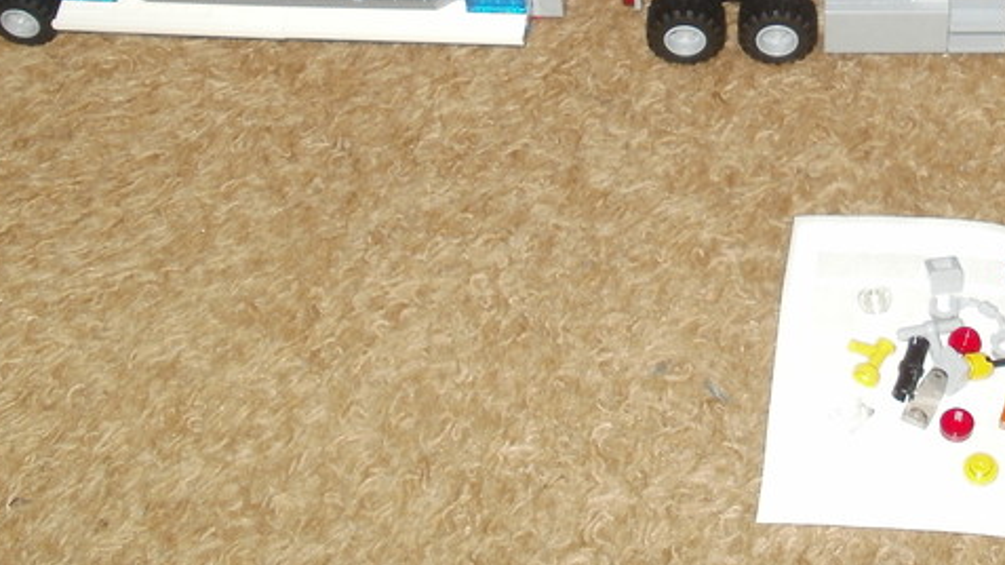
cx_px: 883
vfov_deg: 15.8
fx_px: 1971
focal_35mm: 74
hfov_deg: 27.7
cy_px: -56
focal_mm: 6.3
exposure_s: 1/30
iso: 125
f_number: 3.5
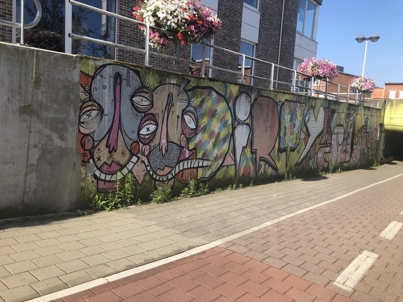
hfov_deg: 63.4
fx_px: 326
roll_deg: -4.3
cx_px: 202
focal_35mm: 28
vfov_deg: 49.7
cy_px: 151
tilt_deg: -6.5
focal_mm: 4
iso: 20
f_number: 1.8
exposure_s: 1/1000
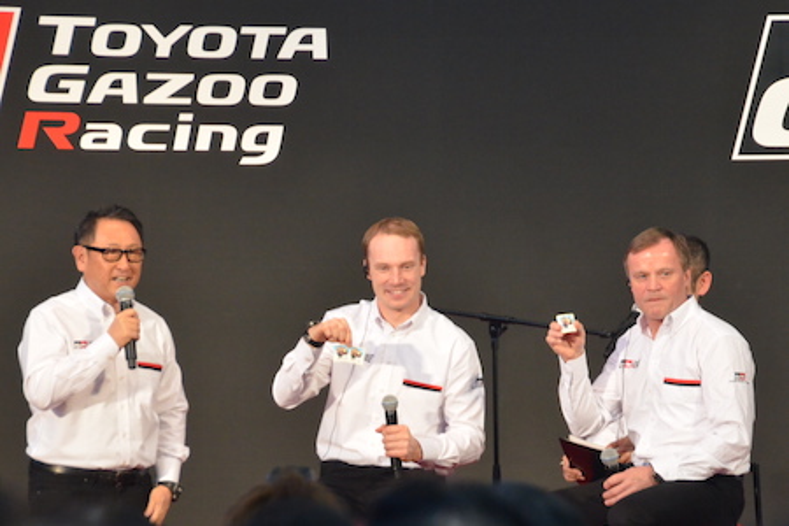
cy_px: 263
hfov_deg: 12.5
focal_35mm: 165
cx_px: 394
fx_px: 3616
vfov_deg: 8.3
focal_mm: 110
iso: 2500
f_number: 6
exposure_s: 1/250
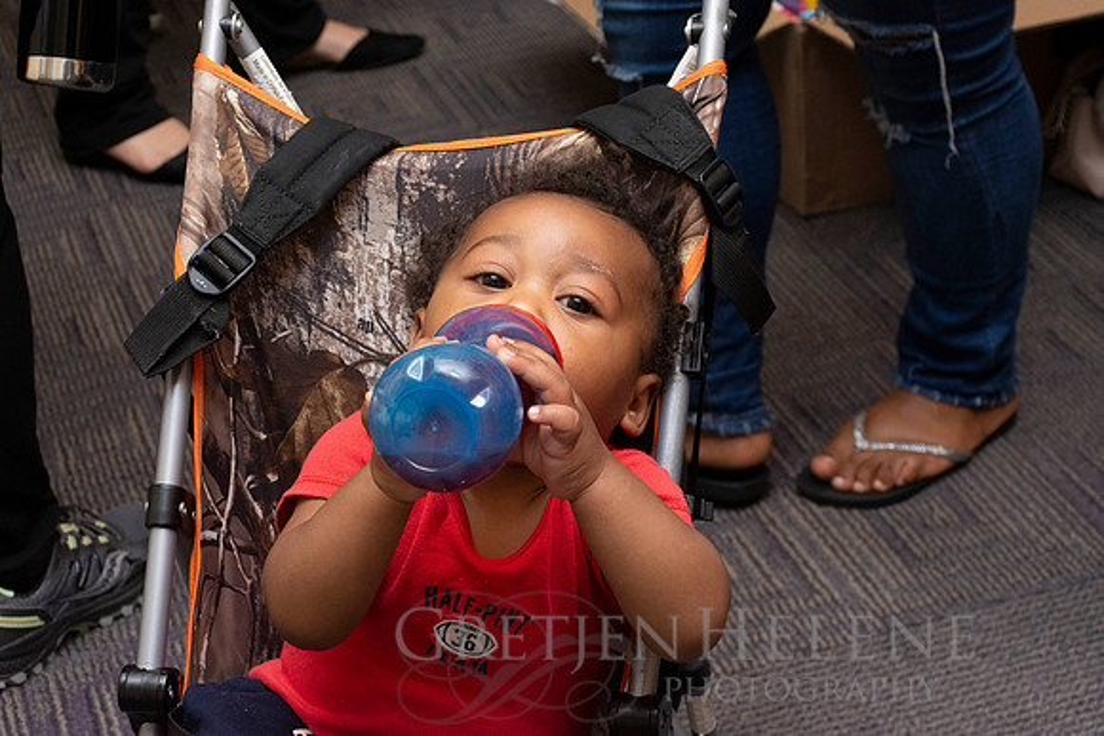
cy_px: 368
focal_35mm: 75
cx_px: 552
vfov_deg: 18.2
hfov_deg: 27.0
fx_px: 2300
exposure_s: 1/200
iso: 2000
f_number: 8
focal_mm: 50
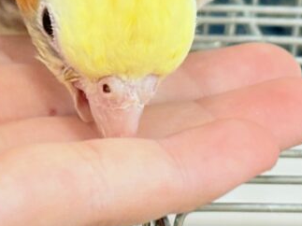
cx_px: 114
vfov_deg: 7.6
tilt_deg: -17.9
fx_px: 1683
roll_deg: -4.4
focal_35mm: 193
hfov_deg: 10.2
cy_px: -107
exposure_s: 1/50
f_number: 1.6
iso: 64
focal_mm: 5.96
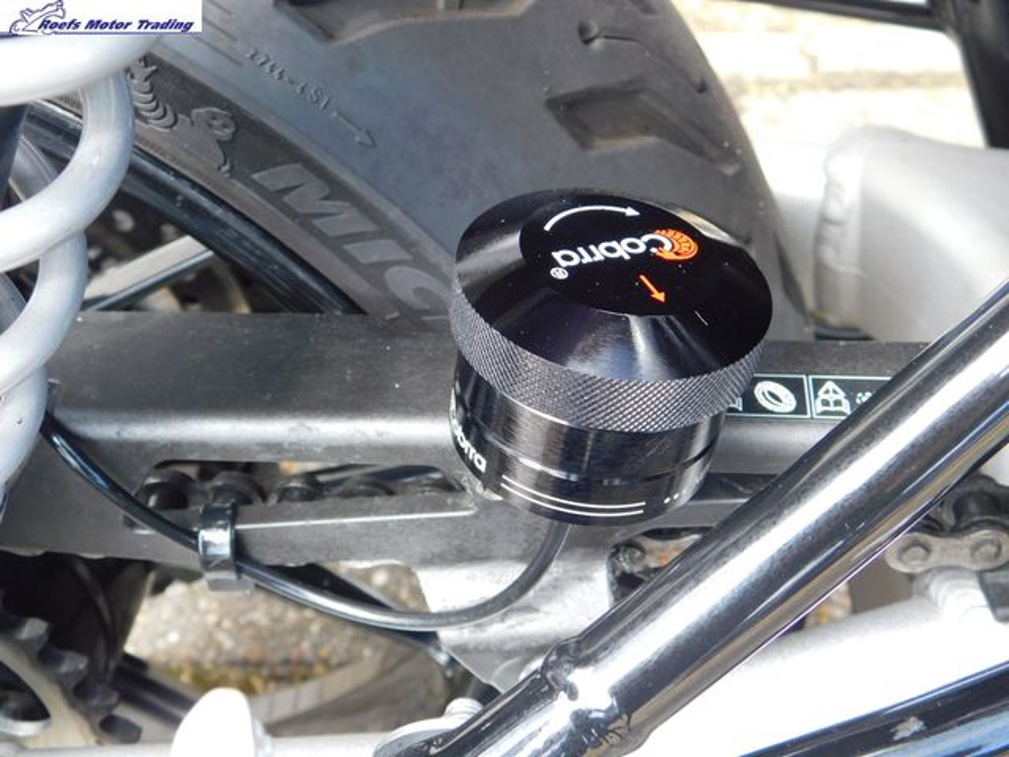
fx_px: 1312
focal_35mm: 45
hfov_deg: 42.1
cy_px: 378
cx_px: 504
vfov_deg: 32.2
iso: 125
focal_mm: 8
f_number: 3.7
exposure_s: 1/60
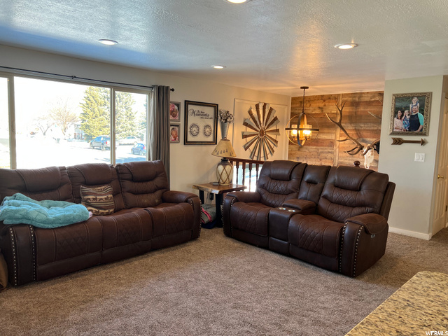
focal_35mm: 26
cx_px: 224
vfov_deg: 53.1
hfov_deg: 67.3
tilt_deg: -5.7
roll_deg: -2.3
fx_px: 336
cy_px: 168
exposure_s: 1/120
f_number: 1.5
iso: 50
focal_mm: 5.7
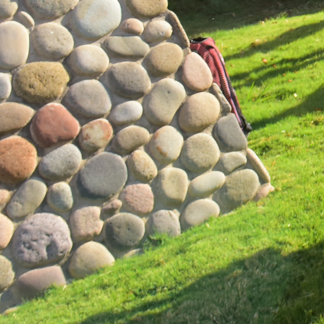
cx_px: 519
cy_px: -74
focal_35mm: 90
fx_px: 953
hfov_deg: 17.0
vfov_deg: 18.2
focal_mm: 24
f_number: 8
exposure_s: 1/400
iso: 500
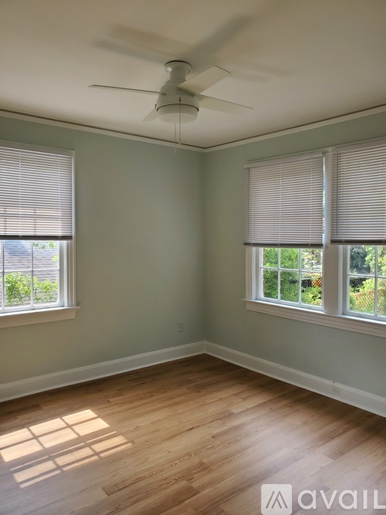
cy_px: 258
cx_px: 193
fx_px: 387
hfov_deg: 53.0
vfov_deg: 67.3
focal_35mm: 26
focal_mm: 4.3
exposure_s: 1/123
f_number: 2.4
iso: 50
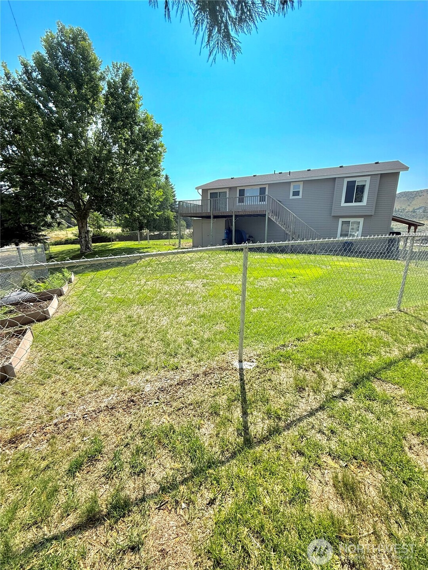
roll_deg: -0.5
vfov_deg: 102.1
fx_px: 231
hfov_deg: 85.7
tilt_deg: -12.6
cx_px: 214
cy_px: 285
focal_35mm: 14
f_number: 2.2
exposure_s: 1/2092
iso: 64
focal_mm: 2.22
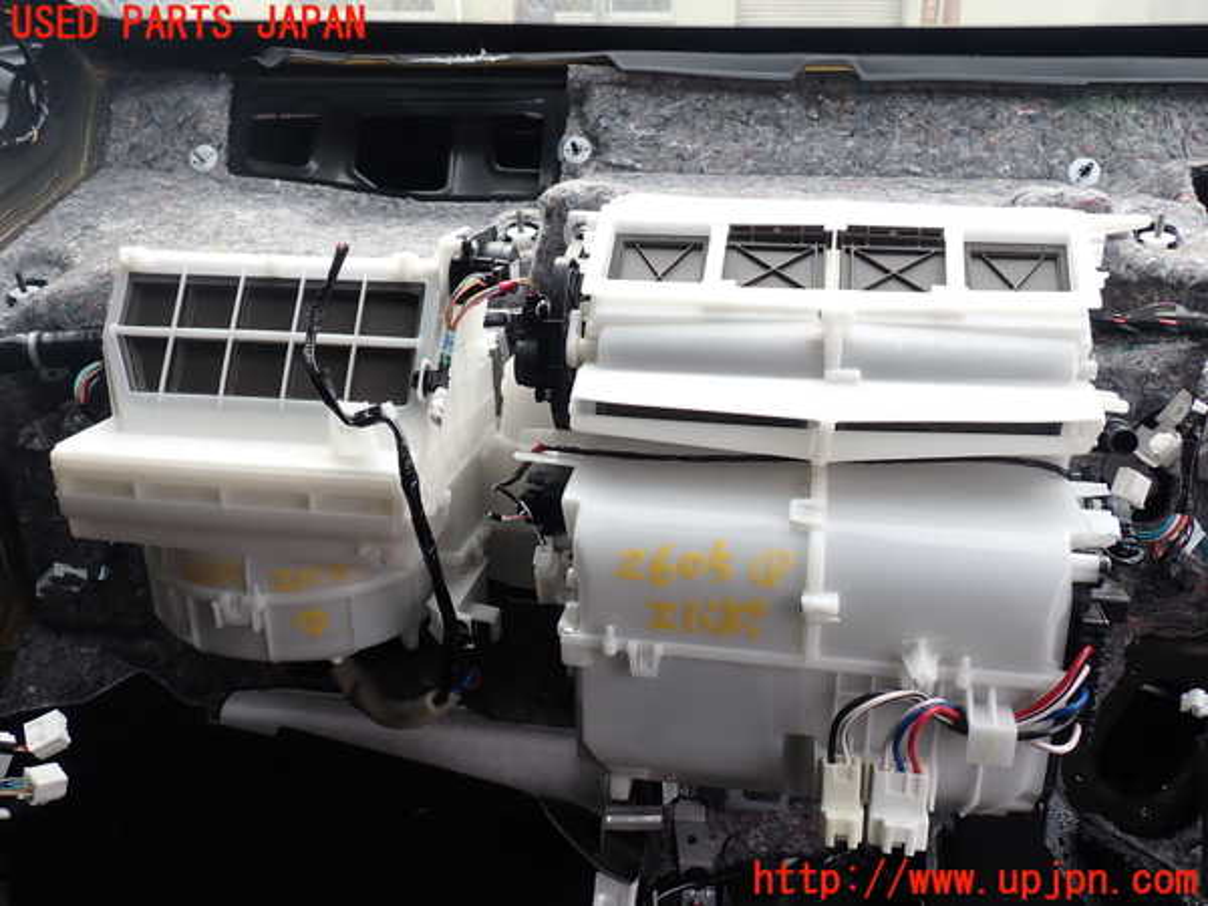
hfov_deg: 60.0
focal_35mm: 30
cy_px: 453
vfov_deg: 46.8
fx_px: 1047
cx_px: 604
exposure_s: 1/160
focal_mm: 5.4
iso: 100
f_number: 3.2
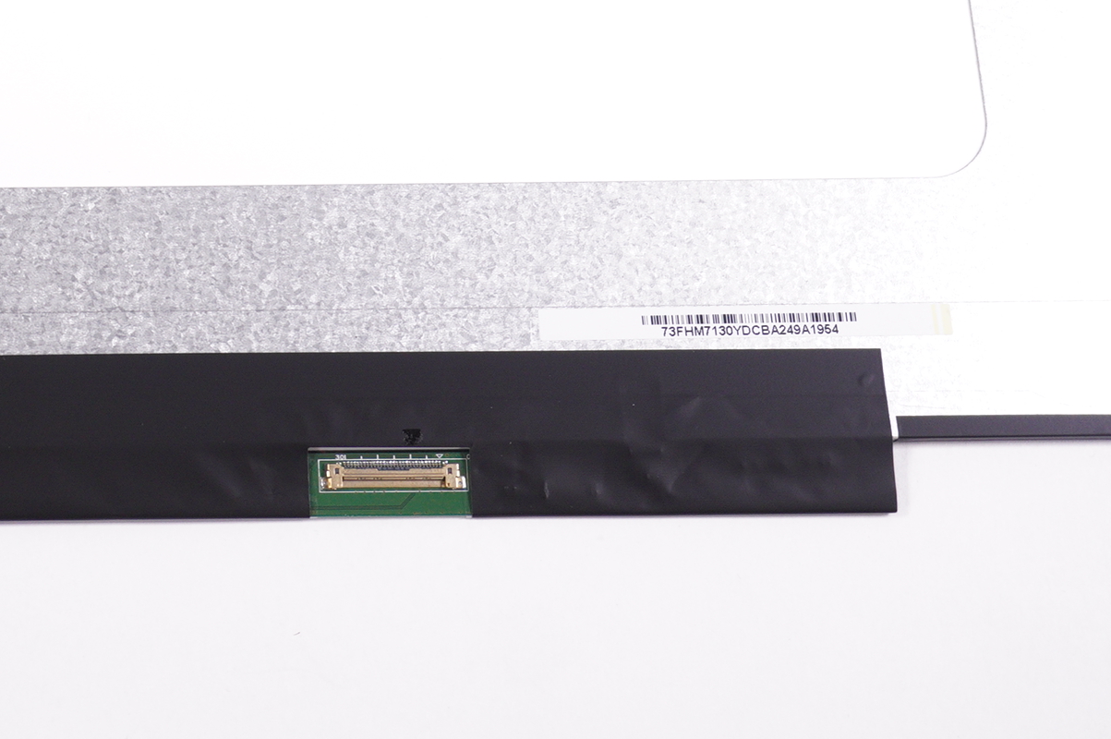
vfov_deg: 15.3
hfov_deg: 22.6
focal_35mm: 86
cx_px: -33
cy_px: -134
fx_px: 2660
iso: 640
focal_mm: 23
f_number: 5.6
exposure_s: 1/250
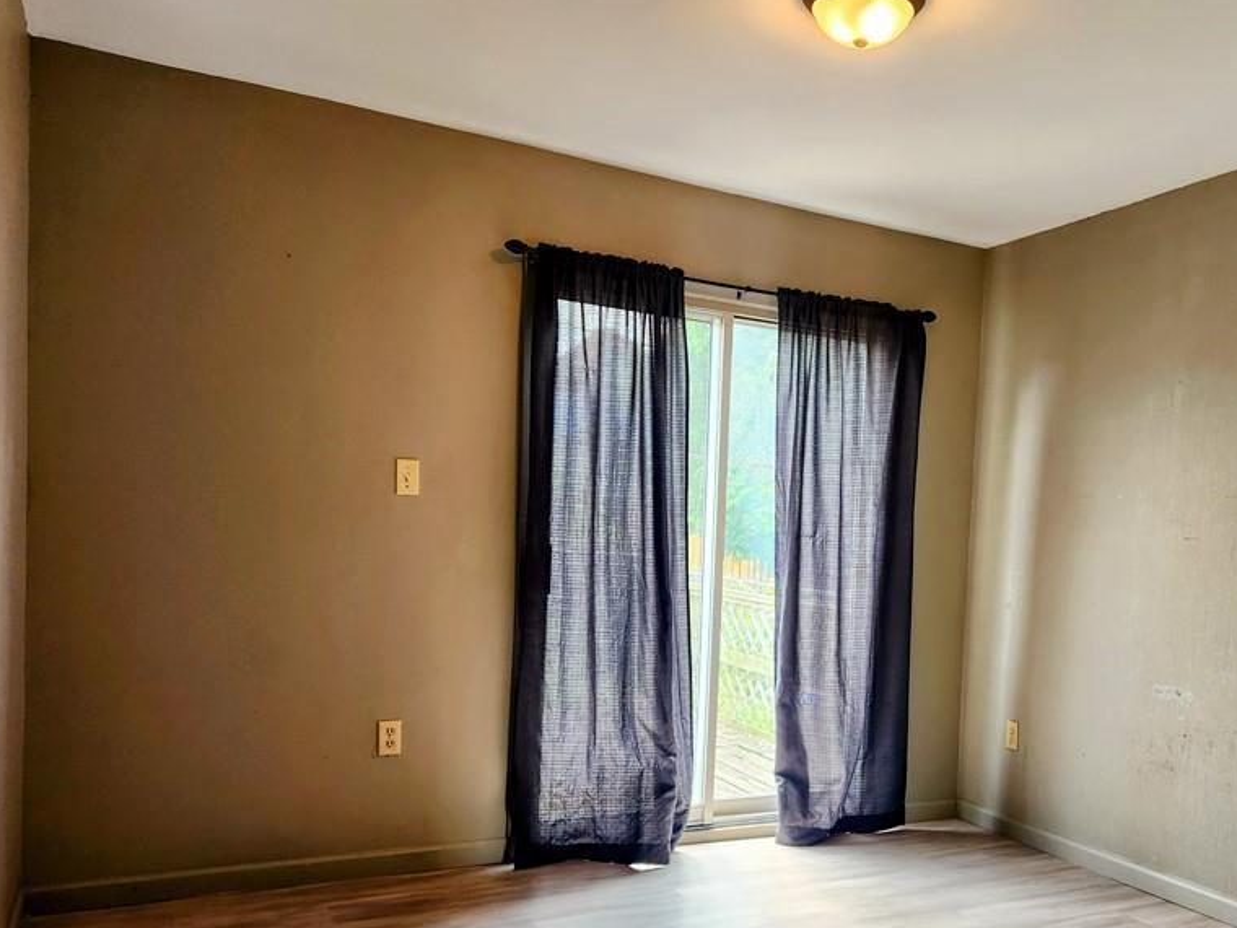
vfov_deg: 45.0
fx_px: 1108
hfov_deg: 57.7
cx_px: 762
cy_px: 589
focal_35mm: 31
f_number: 1.8
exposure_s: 1/180
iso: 125
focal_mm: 5.4
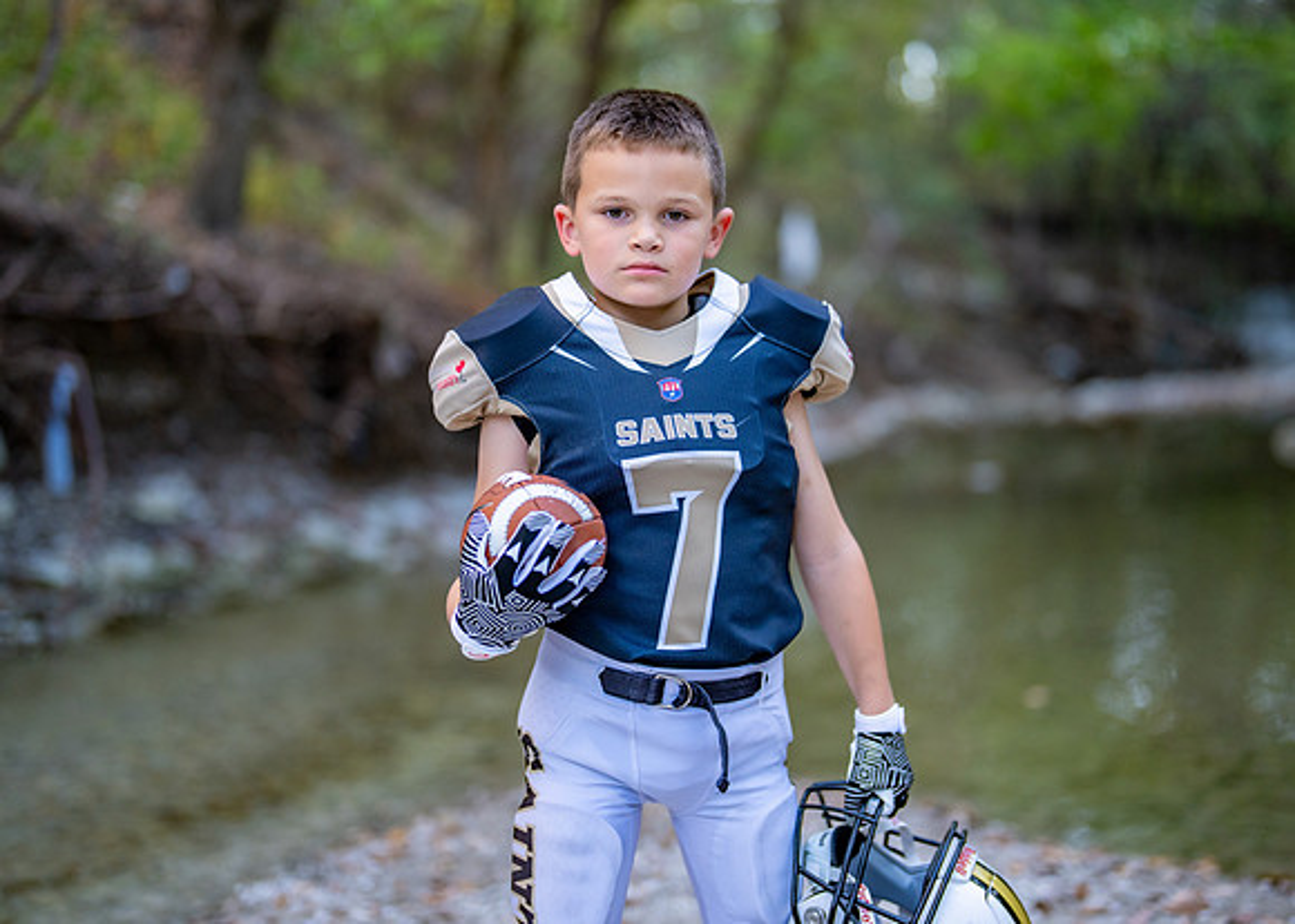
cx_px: 681
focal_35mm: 57
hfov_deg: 34.2
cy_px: 425
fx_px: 2103
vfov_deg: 24.8
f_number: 1.2
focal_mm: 50
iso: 500
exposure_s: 1/500
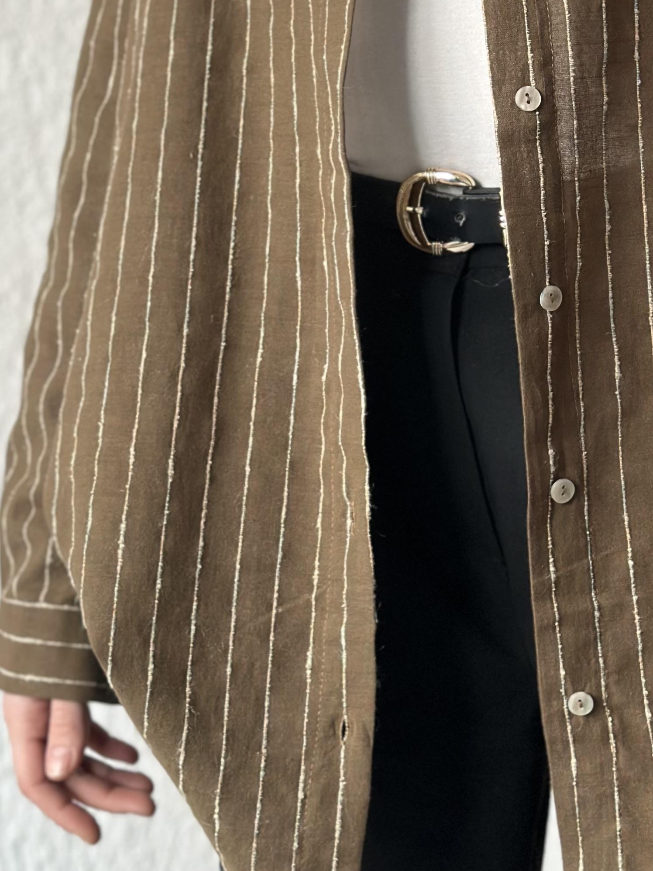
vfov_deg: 20.0
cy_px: 143
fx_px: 2440
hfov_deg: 15.1
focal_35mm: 97
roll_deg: +0.1
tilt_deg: -0.5
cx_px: 570
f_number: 1.78
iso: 160
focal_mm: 6.86
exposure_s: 1/60
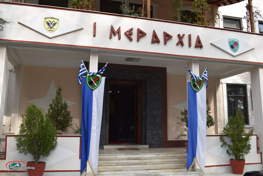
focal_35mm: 33
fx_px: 241
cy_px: 88
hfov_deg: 57.2
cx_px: 132
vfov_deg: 40.0
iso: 100
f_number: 7.1
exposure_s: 1/200
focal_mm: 22
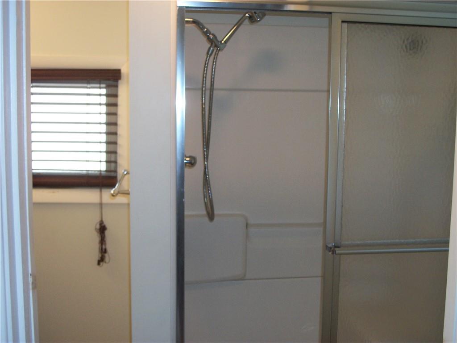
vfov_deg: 36.0
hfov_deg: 46.8
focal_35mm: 40
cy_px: 172
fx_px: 528
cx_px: 228
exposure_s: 1/40
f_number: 3.2
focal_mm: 7.1
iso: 160
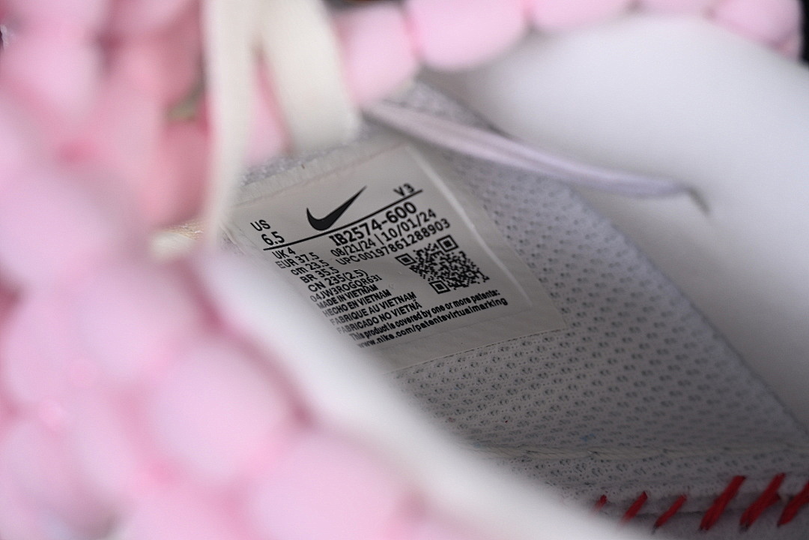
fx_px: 1685
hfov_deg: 27.0
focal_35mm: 75
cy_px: 270
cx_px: 404
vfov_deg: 18.2
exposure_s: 1/80
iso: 160
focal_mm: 50
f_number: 7.1
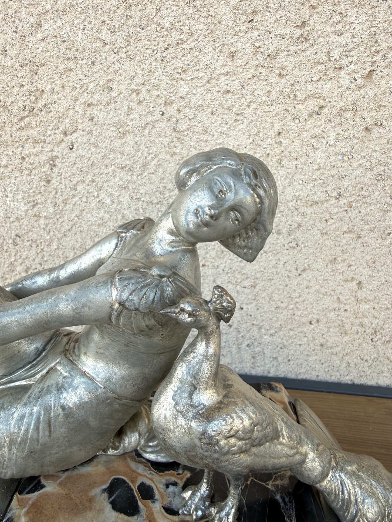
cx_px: 196
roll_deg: +1.1
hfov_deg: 56.8
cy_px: 261
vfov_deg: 71.6
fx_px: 362
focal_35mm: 24
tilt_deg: -18.4
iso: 40
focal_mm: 2.22
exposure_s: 1/201
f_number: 2.2
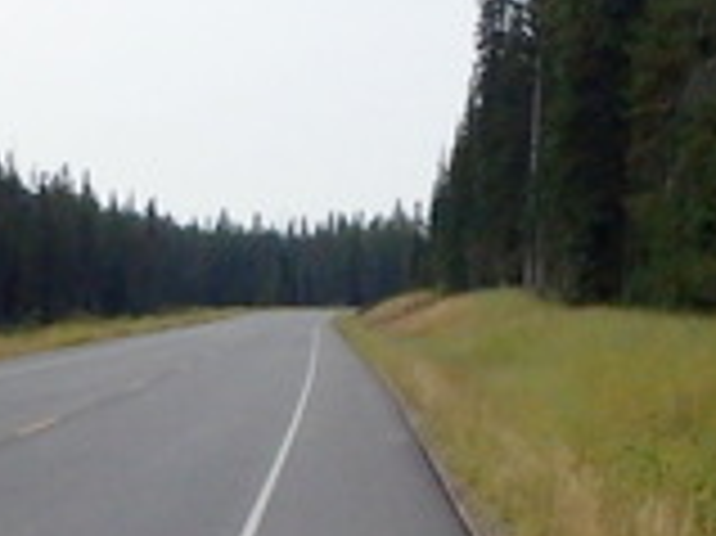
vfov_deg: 16.7
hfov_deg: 22.2
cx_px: 243
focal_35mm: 88
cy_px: 390
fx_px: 1819
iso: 800
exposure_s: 1/500
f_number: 11
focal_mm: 5
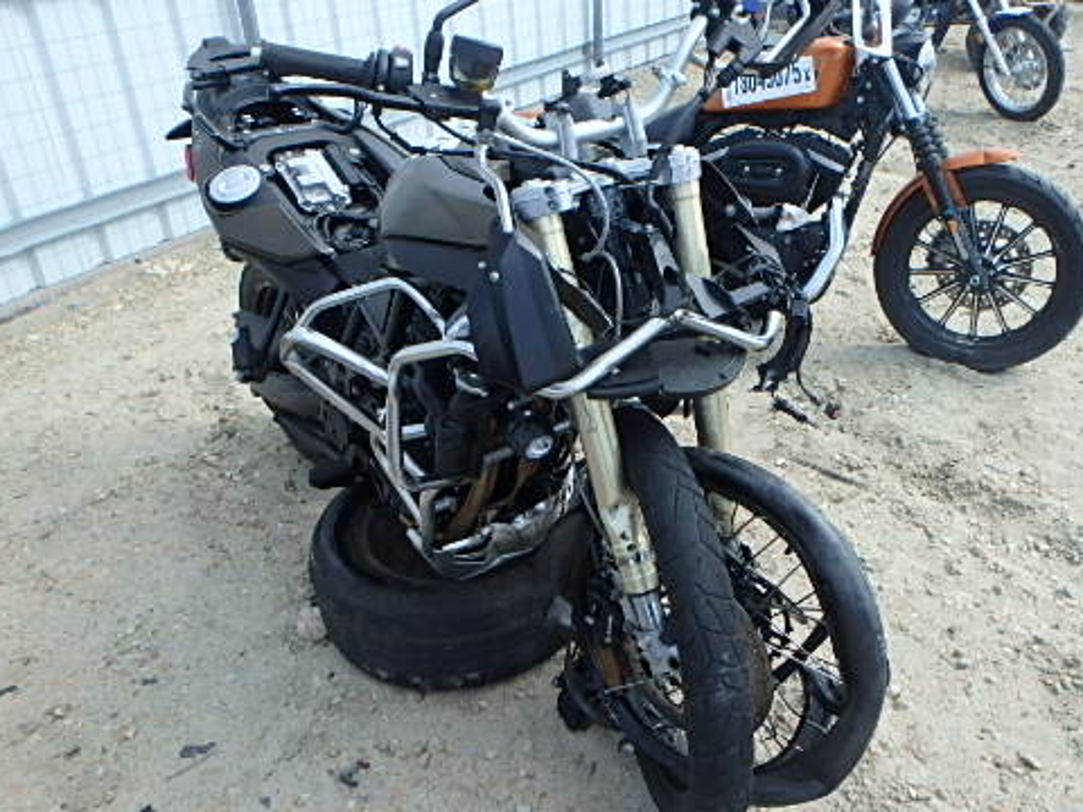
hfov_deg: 63.1
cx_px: 623
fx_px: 876
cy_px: 415
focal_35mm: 28
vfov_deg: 49.7
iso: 125
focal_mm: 3.7
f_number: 3.5
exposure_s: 1/400
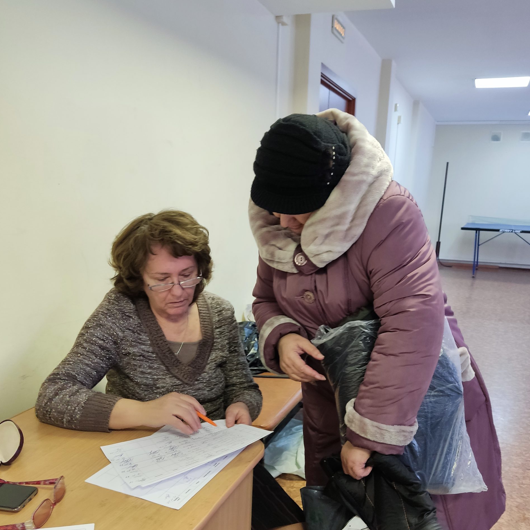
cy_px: 327
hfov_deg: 54.0
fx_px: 520
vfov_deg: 53.5
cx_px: 264
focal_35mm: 30
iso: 395
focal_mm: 4.71
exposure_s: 1/33
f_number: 1.79
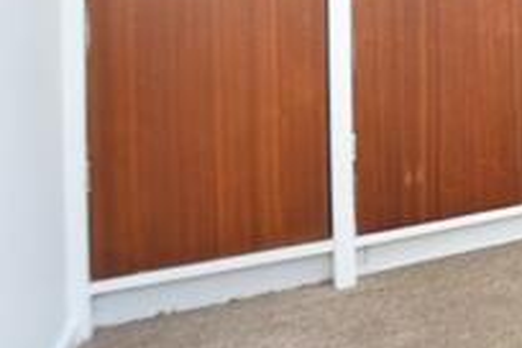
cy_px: -20
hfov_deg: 28.4
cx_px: 773
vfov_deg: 26.7
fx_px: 681
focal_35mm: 47
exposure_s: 1/60
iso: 800
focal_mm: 10
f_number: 4
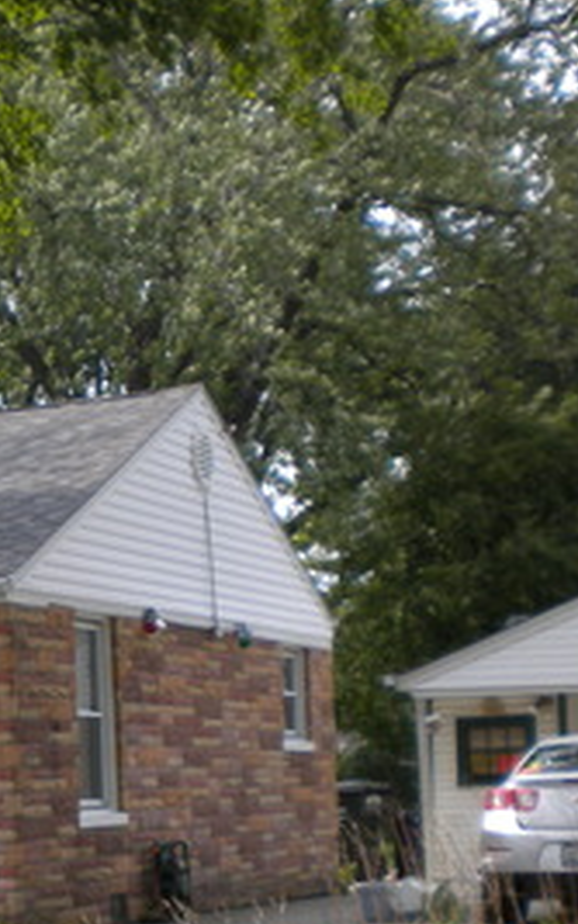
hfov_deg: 13.8
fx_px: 2242
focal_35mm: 89
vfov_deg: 22.8
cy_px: 810
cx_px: -298
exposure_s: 1/330
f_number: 4.6
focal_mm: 6.3
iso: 80
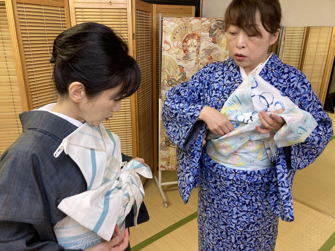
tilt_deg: -19.8
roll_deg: +0.4
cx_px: 168
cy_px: 126
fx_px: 271
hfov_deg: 63.4
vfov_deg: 49.7
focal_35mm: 28
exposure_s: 1/50
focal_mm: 3.99
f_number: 1.8
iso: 100
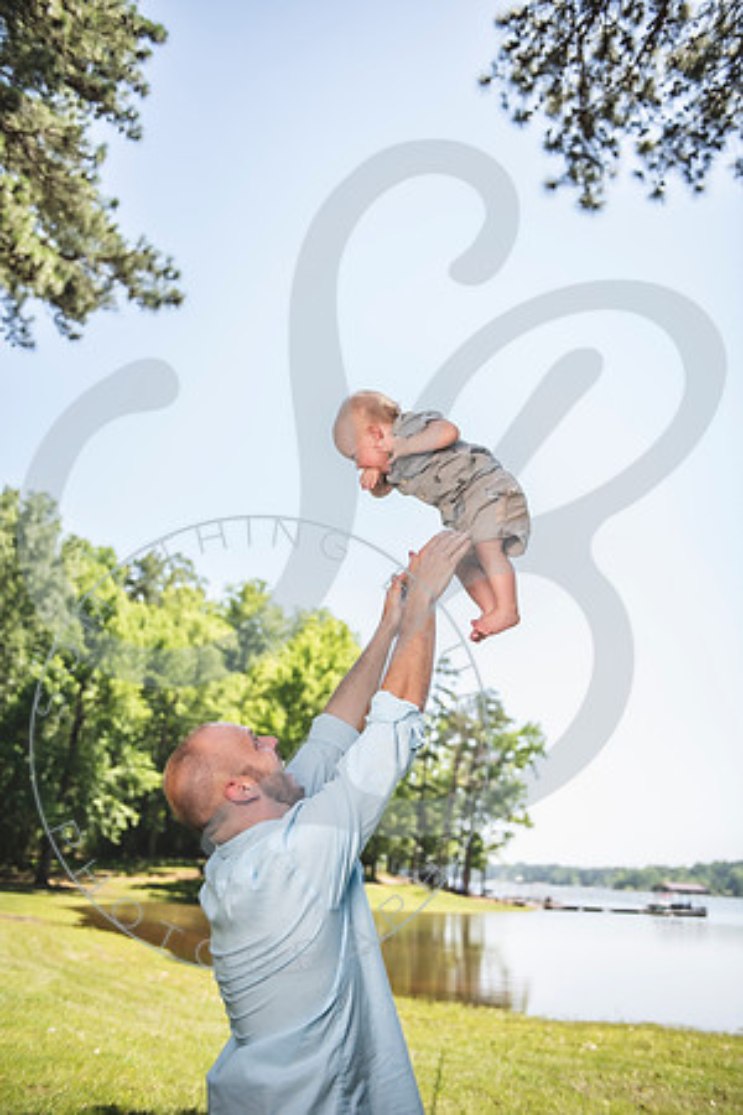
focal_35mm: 32
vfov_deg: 58.7
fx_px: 991
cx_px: 372
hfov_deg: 41.1
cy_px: 558
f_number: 2.8
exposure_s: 1/1250
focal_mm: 32
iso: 200
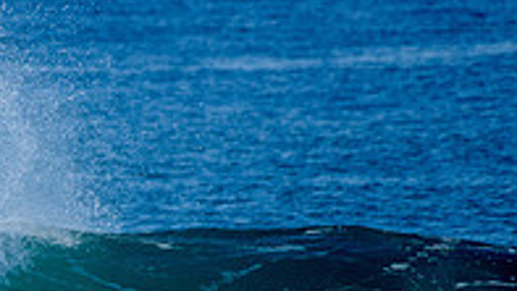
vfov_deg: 0.8
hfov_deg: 1.4
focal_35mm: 1539
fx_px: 21106
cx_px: -205
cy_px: 279
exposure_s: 1/1600
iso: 160
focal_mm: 500
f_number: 5.6
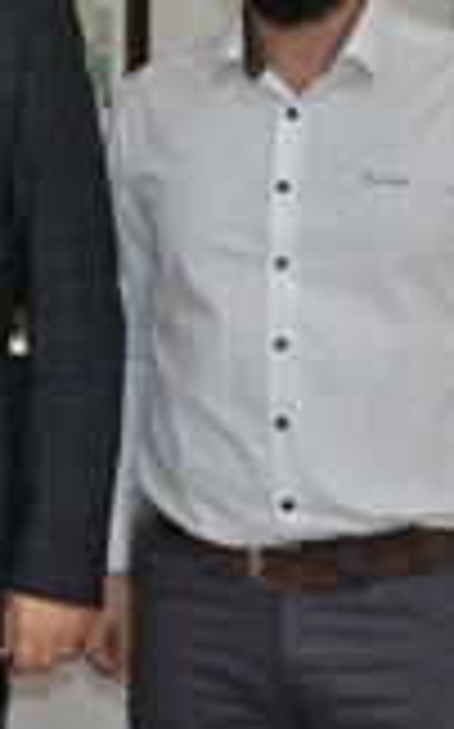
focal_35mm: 93
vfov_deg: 22.2
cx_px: -94
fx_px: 1844
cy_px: 238
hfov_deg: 13.6
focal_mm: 22
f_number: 4
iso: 800
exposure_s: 1/60
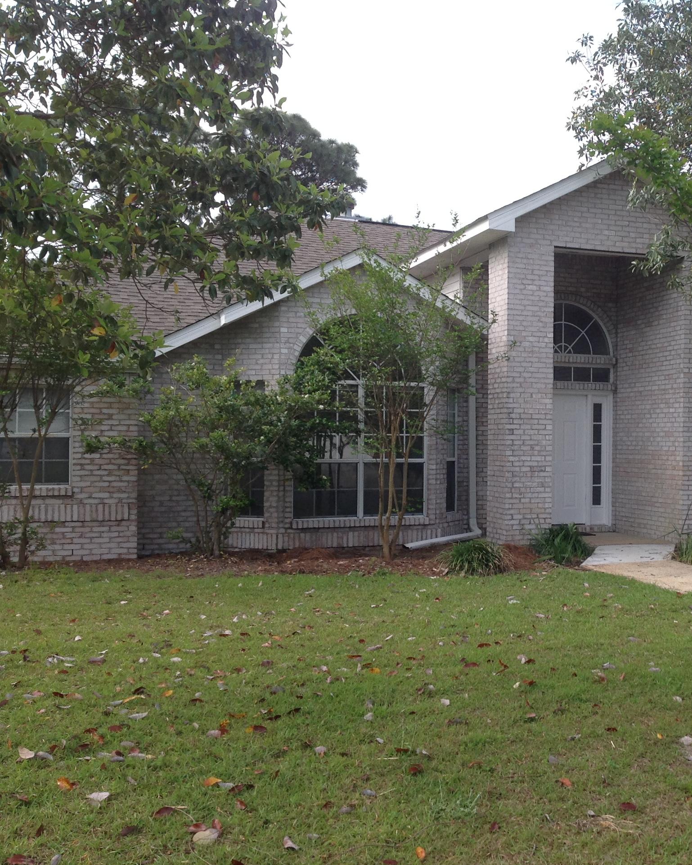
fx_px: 1177
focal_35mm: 46
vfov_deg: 40.3
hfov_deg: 31.7
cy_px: 434
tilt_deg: -0.1
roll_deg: -0.1
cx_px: 576
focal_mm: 4.28
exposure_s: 1/605
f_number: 2.4
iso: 50
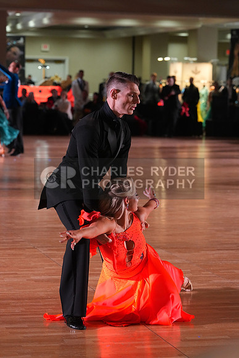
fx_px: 1194
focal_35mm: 120
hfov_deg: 11.4
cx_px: 120
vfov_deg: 17.1
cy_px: 179
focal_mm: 120
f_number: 5
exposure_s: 1/200
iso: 4000
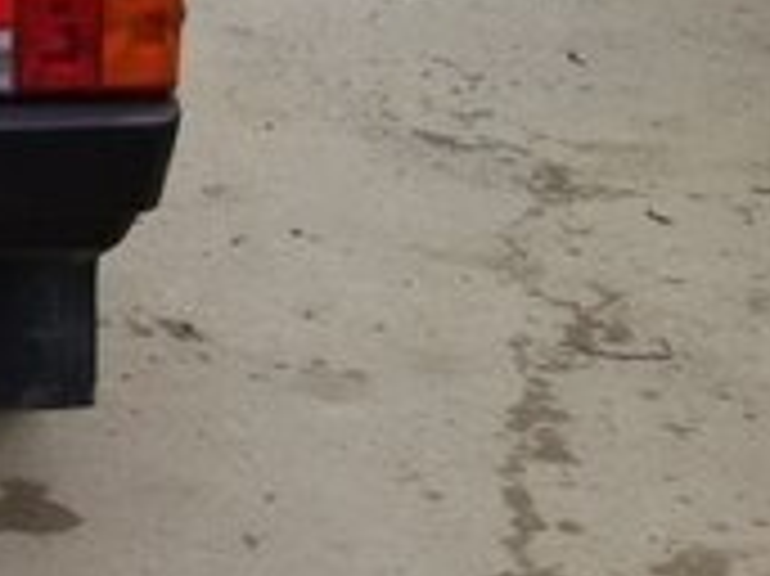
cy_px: -169
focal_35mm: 120
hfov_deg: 14.3
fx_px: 2667
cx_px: -653
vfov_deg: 12.0
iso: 64
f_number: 2.4
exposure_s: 1/100
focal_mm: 2.93
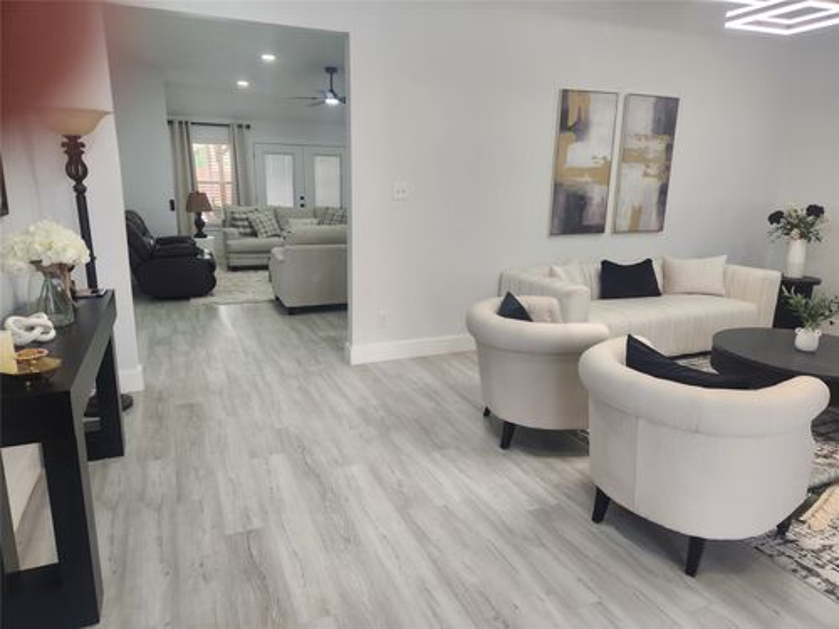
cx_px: 420
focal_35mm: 23
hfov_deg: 73.9
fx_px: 557
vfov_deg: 58.9
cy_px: 314
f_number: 1.8
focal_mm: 5.4
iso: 160
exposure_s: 1/120
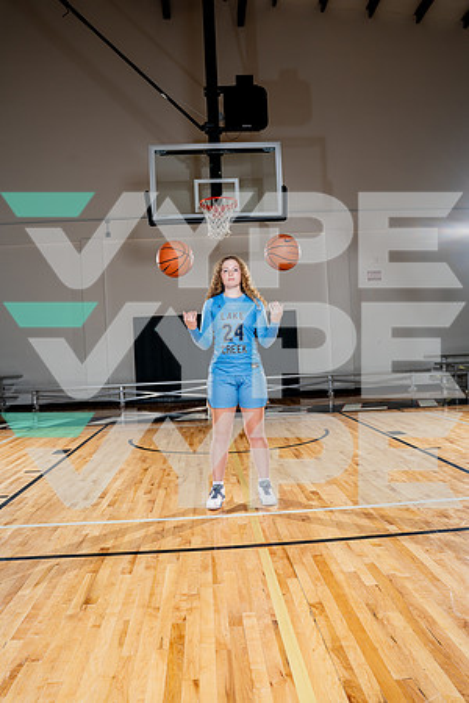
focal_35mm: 28
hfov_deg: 46.4
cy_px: 352
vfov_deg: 65.5
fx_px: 547
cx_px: 234
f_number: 5.6
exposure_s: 1/250
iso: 200
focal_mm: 28
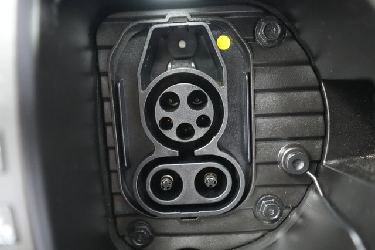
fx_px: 292
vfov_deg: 46.4
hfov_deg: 65.5
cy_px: 125
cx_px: 188
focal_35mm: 28
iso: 12800
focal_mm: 28
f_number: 2.8
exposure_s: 1/30
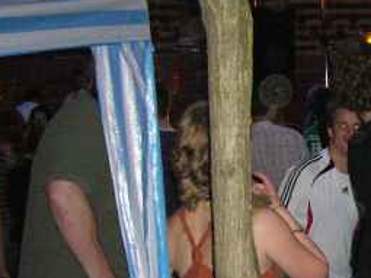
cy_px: 181
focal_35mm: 96
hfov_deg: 19.2
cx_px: 450
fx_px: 1028
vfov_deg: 15.4
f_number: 2.8
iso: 400
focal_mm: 5.8
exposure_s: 1/60
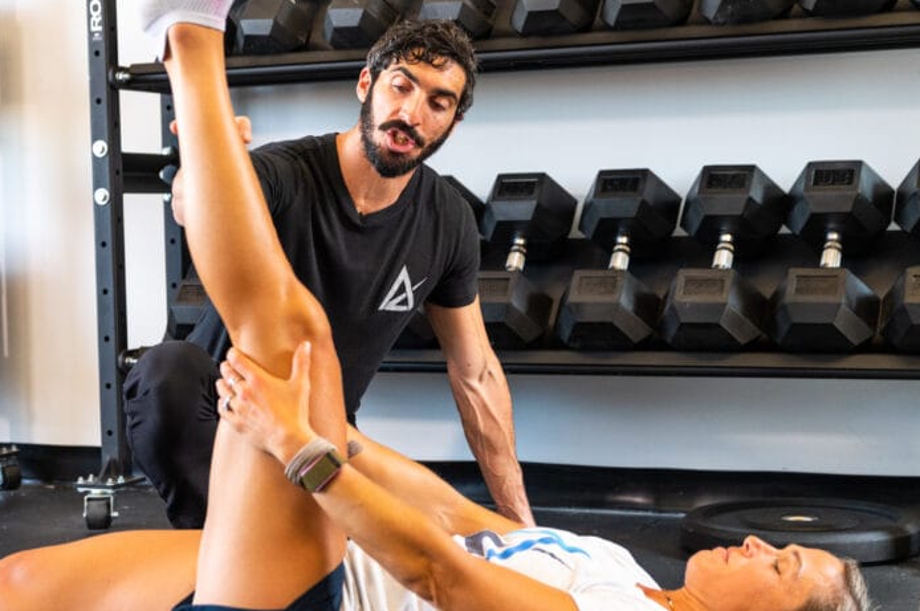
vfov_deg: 18.9
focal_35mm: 72
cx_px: 316
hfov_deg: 27.9
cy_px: 316
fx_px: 1838
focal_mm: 46
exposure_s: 1/400
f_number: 2.8
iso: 1250
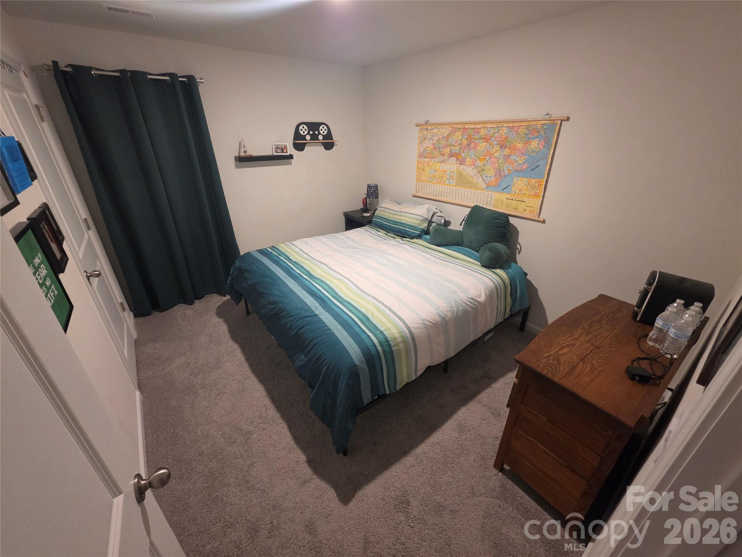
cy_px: 278
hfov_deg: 106.2
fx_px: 279
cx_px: 371
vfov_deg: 89.9
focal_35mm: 13
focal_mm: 2.2
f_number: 1.9
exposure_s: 1/60
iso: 640
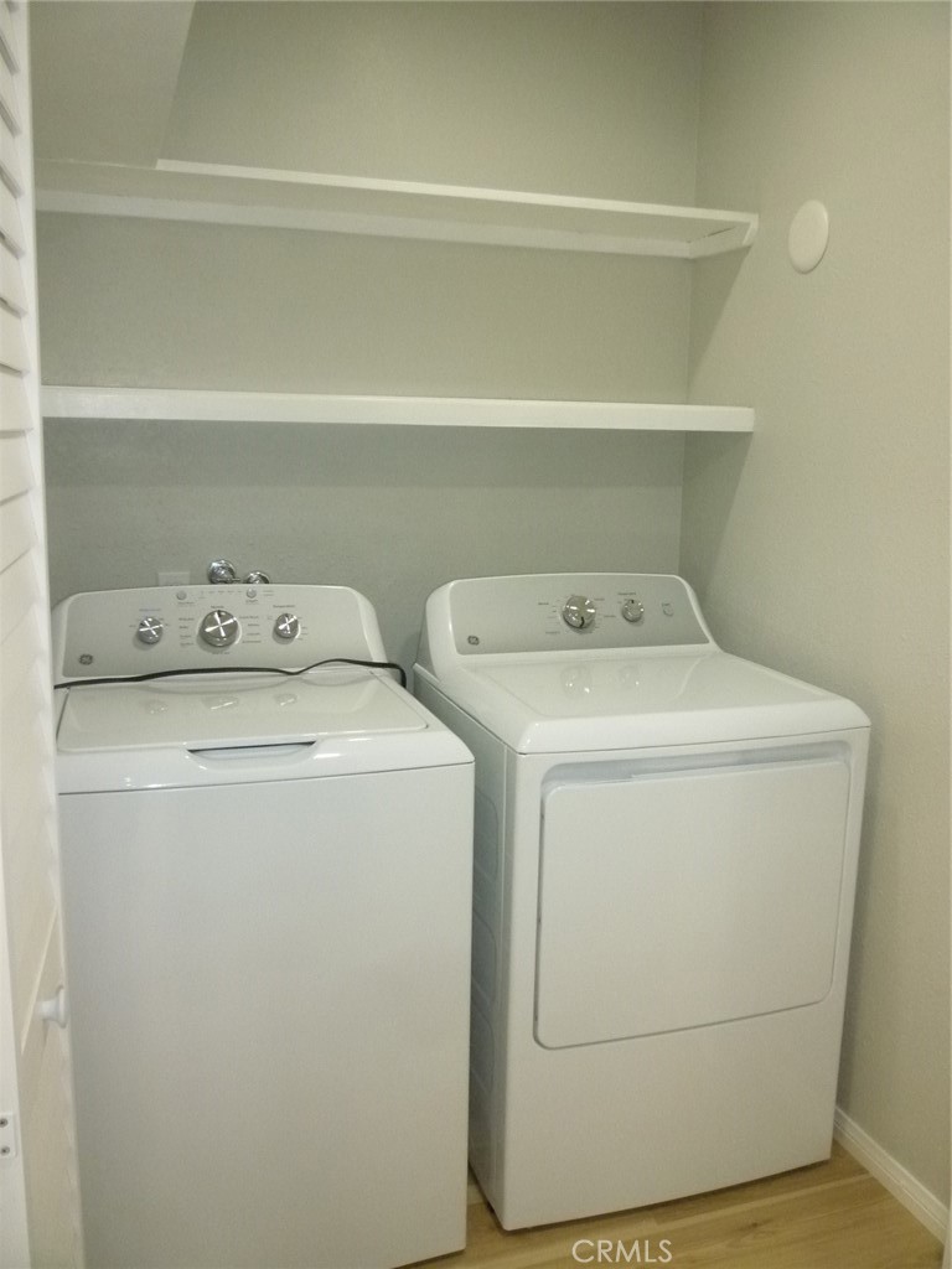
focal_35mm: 29
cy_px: 634
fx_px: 1063
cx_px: 476
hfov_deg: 48.2
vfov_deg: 61.7
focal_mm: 5.2
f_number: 3.3
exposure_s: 1/60
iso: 400
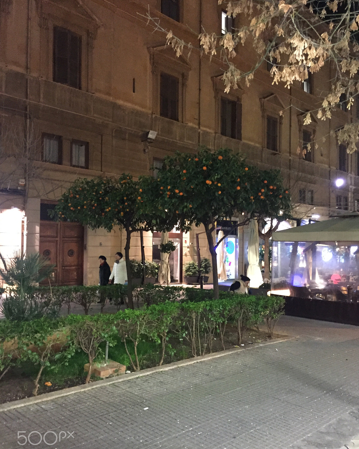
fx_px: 412
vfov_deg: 57.2
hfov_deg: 47.1
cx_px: 182
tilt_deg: +2.2
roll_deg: -0.4
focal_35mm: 31
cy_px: 233
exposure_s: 1/17
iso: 400
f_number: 2.2
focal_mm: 4.15
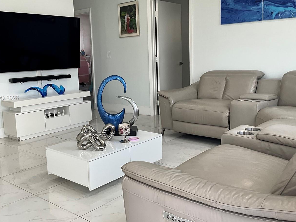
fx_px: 325
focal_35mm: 38
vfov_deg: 37.7
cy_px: 98
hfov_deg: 48.9
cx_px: 137
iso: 40
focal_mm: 3
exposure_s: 1/120
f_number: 1.8
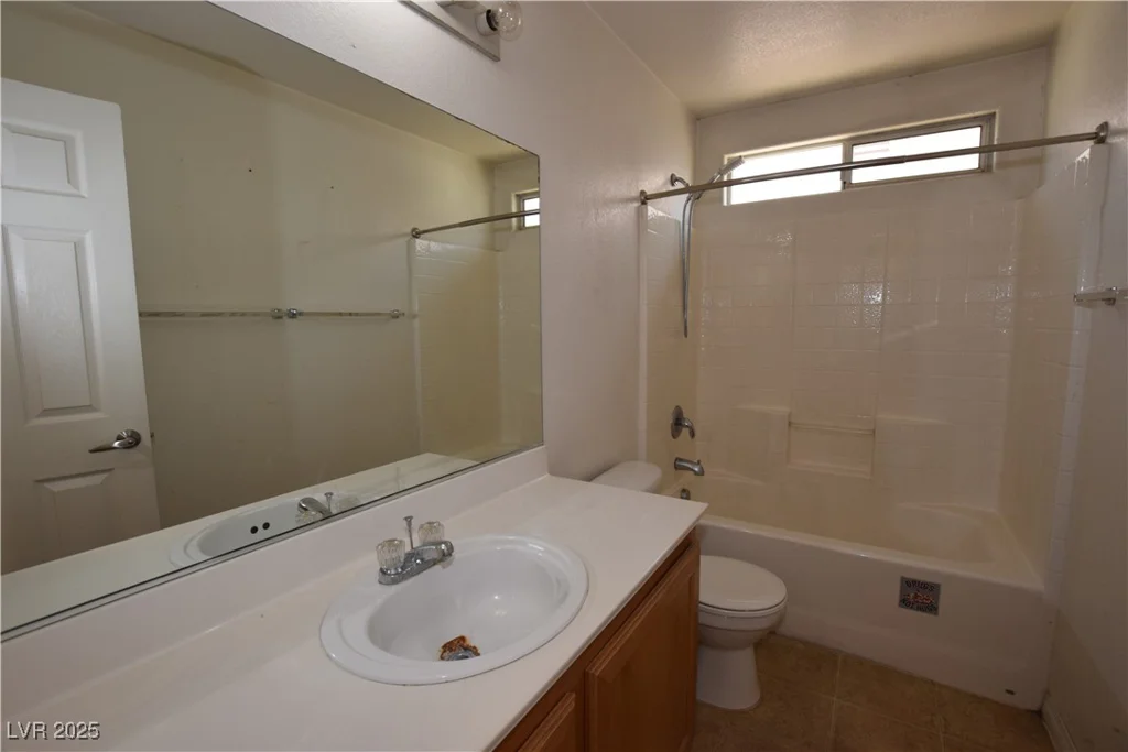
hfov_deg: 100.4
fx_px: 470
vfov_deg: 77.3
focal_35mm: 15
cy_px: 376
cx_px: 564
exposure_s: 1/125
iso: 640
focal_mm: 10
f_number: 5.6
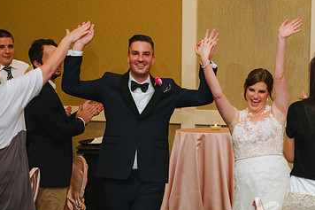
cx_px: 228
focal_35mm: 101
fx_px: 883
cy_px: 151
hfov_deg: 20.1
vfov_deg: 13.5
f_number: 2.8
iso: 1000
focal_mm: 62
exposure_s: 1/160
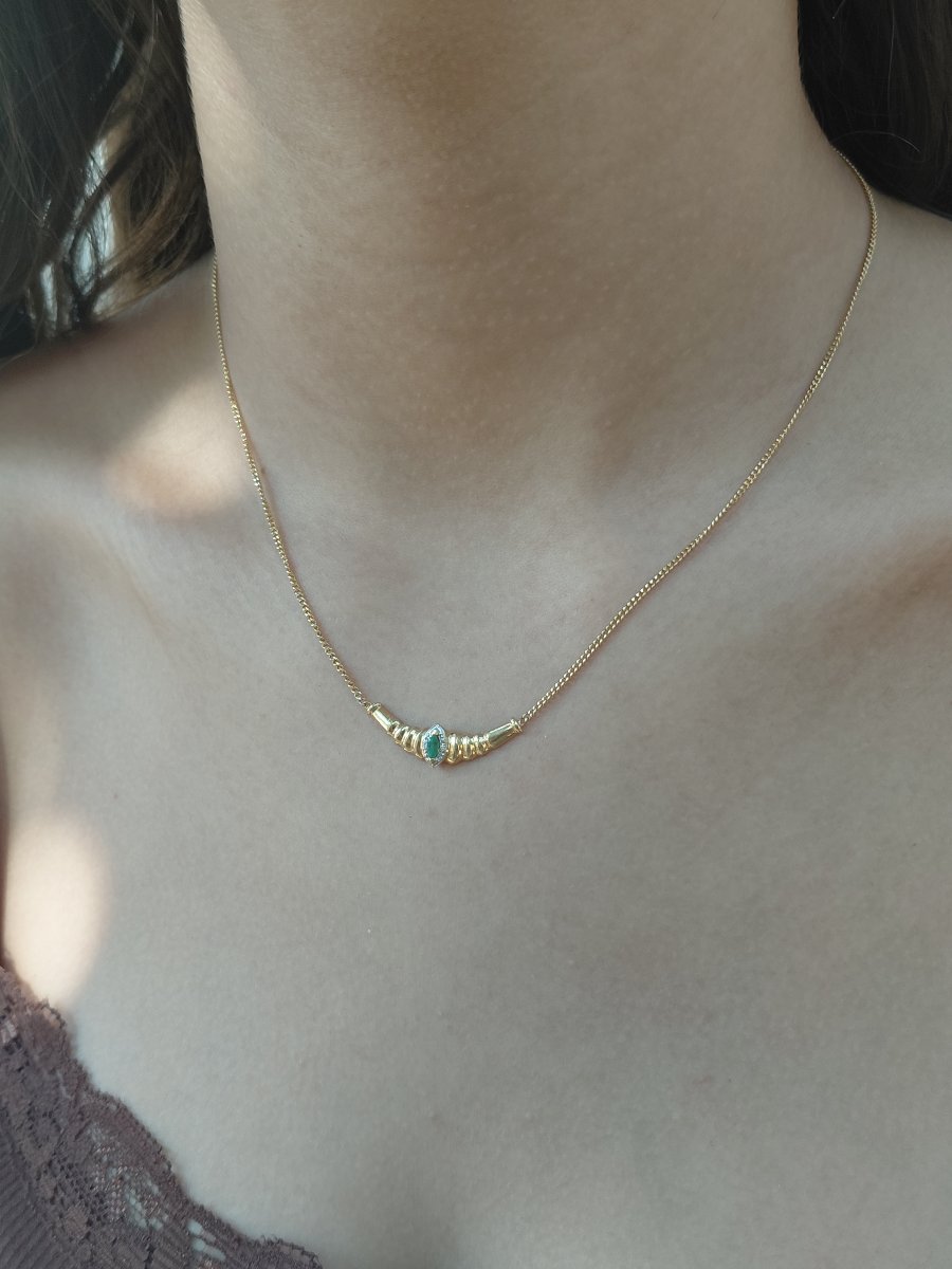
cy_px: 634
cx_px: 476
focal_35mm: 25
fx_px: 917
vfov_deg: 69.4
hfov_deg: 54.9
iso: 50
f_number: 1.8
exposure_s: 1/256
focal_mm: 4.69
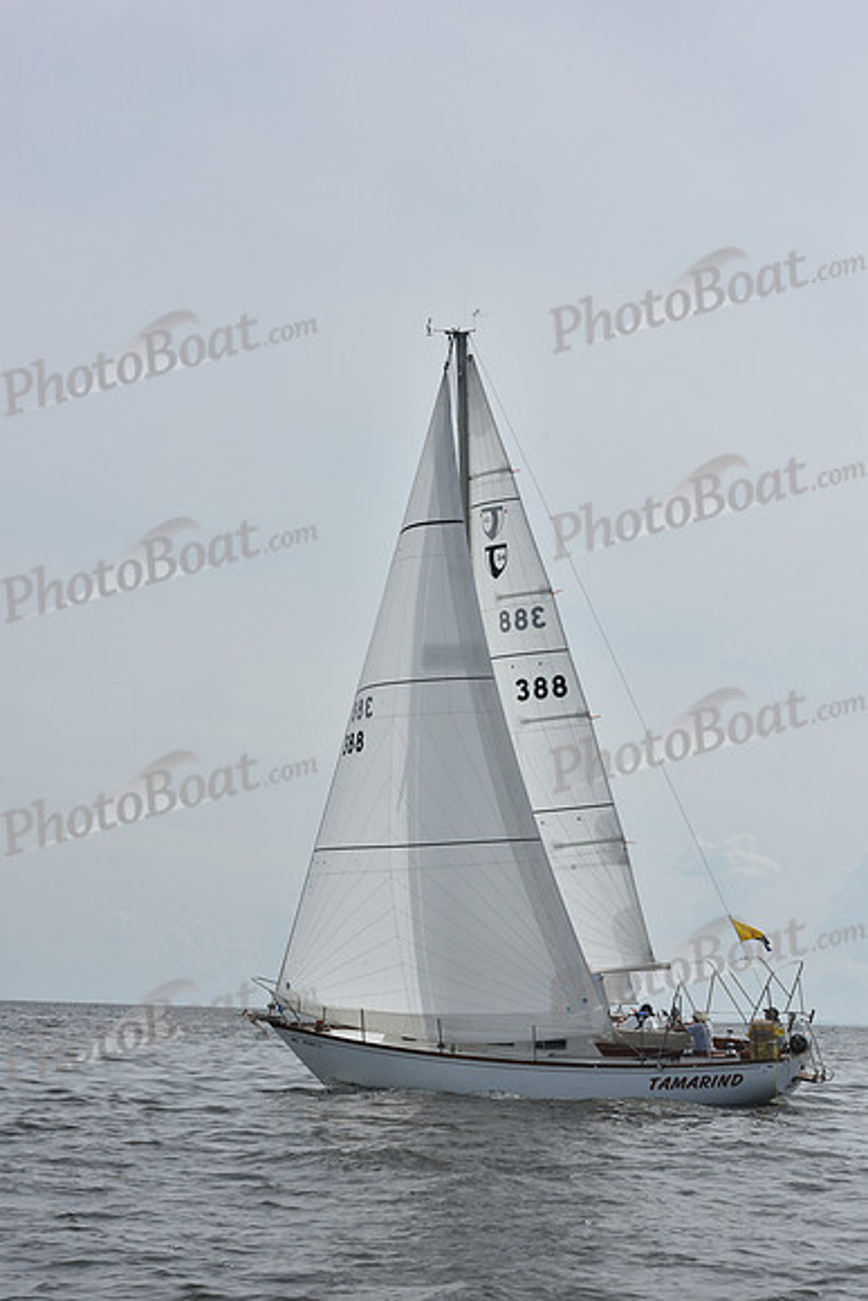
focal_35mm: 70
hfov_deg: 19.5
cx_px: 434
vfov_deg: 28.8
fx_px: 2530
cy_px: 650
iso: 320
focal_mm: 70
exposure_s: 1/1250
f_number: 11
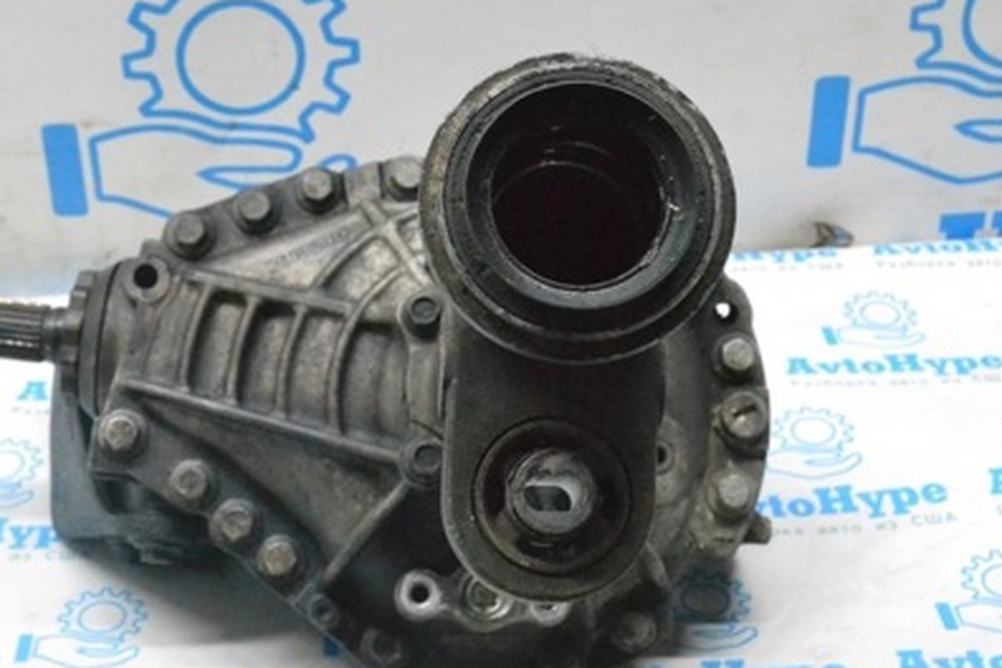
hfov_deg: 31.7
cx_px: 352
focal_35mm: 63
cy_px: 299
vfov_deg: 21.6
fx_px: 1753
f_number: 9
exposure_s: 1/160
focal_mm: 26
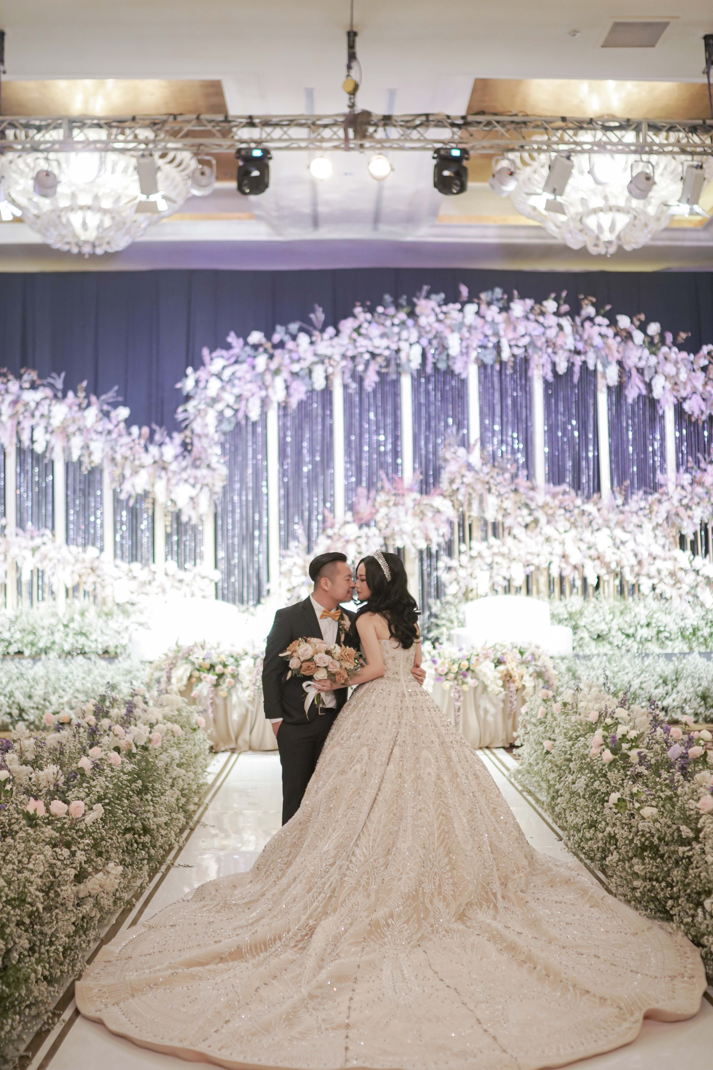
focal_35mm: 35
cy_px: 535
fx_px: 1040
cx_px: 356
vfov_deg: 54.4
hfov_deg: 37.9
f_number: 1.4
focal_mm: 35
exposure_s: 1/250
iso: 1250
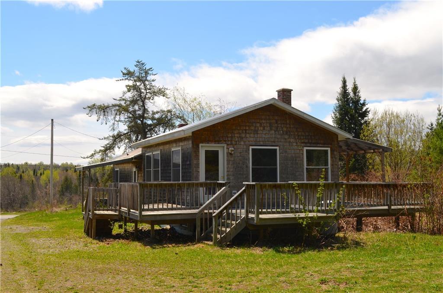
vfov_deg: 34.0
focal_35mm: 39
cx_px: 222
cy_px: 146
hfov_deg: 49.7
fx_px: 479
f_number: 10
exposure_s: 1/200
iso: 100
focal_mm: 26
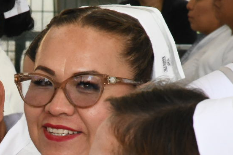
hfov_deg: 3.3
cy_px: 175
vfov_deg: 2.2
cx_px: 2
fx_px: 3987
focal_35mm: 616
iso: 3200
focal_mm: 140
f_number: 20
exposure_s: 1/125
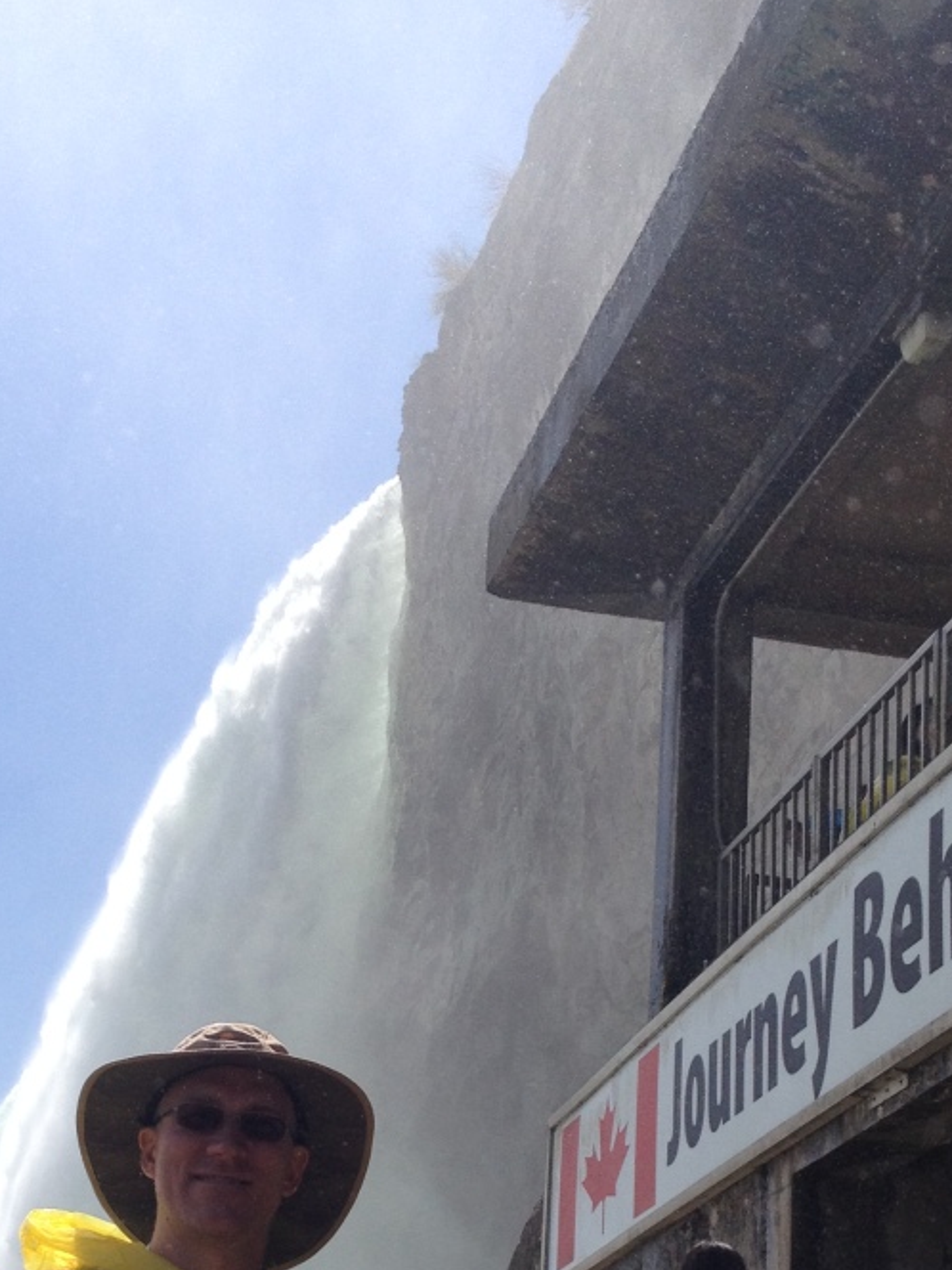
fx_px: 2640
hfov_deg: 20.4
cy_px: 1214
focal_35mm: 72
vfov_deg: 25.9
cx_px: 419
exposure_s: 1/2208
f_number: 2.4
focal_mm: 4.28
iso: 50
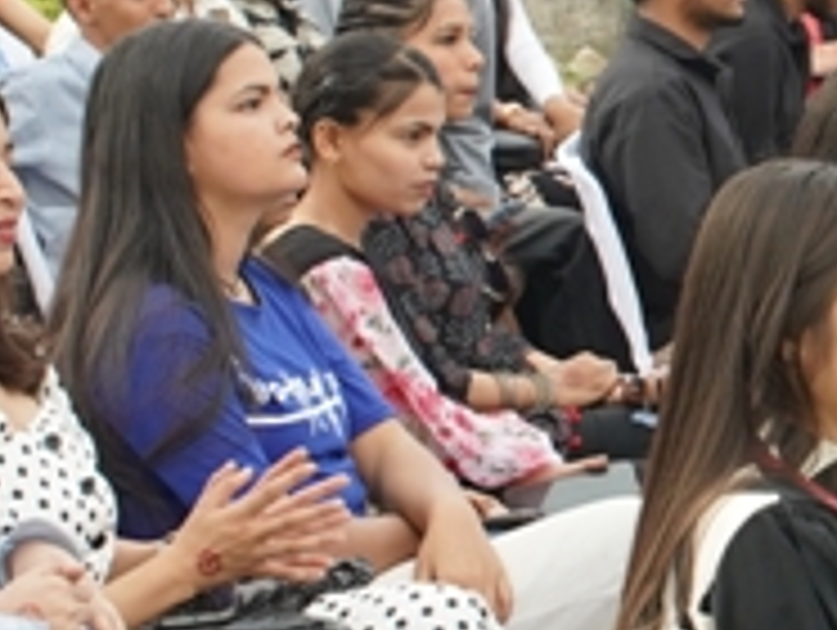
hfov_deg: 8.8
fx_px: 5254
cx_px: 1472
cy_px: 90
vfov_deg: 6.8
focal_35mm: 217
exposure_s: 1/160
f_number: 5.6
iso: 640
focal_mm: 35
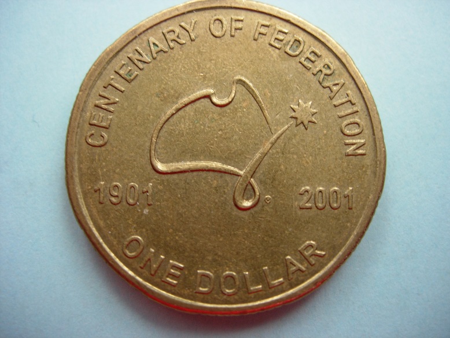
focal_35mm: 38
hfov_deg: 49.0
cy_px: 169
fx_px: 494
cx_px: 225
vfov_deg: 37.7
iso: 68
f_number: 2.8
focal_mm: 7.8
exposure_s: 1/32
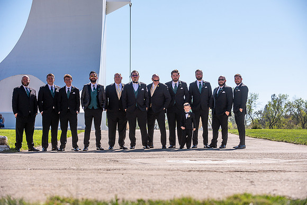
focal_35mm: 95
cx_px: 154
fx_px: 810
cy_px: 102
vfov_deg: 14.4
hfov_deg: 21.5
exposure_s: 1/3200
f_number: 5.6
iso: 400
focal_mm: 95
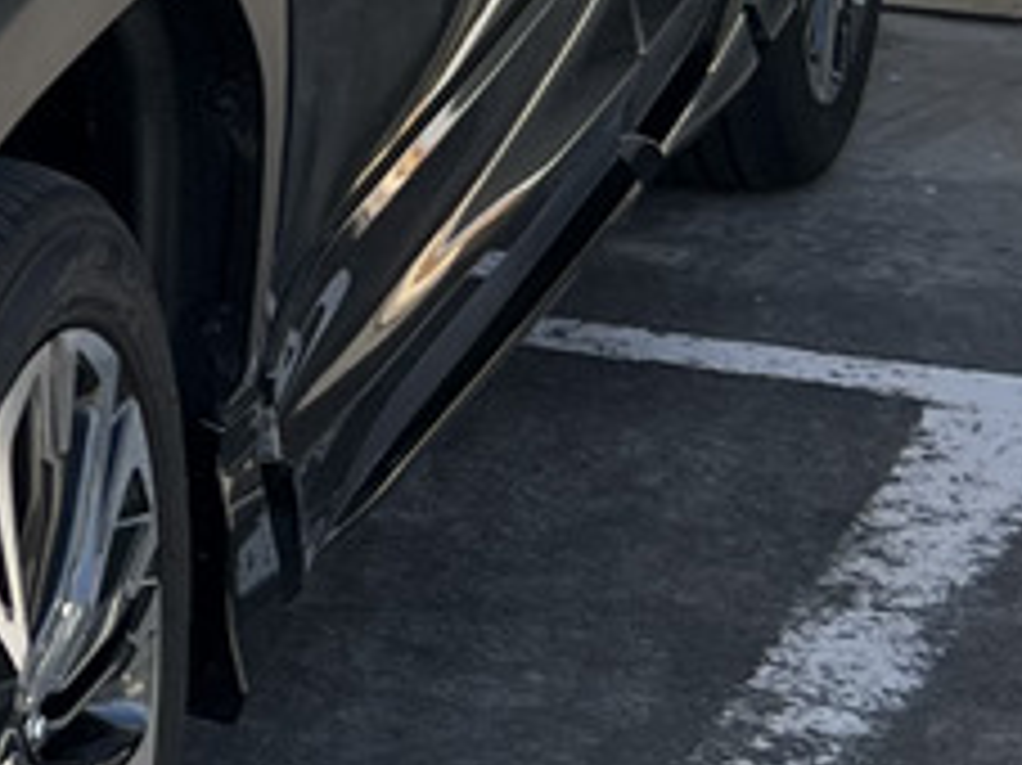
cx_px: -941
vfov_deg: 8.6
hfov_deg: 10.6
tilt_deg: -13.5
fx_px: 5075
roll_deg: +0.5
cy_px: -83
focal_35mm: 172
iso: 50
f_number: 1.5
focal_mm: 5.7
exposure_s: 1/902
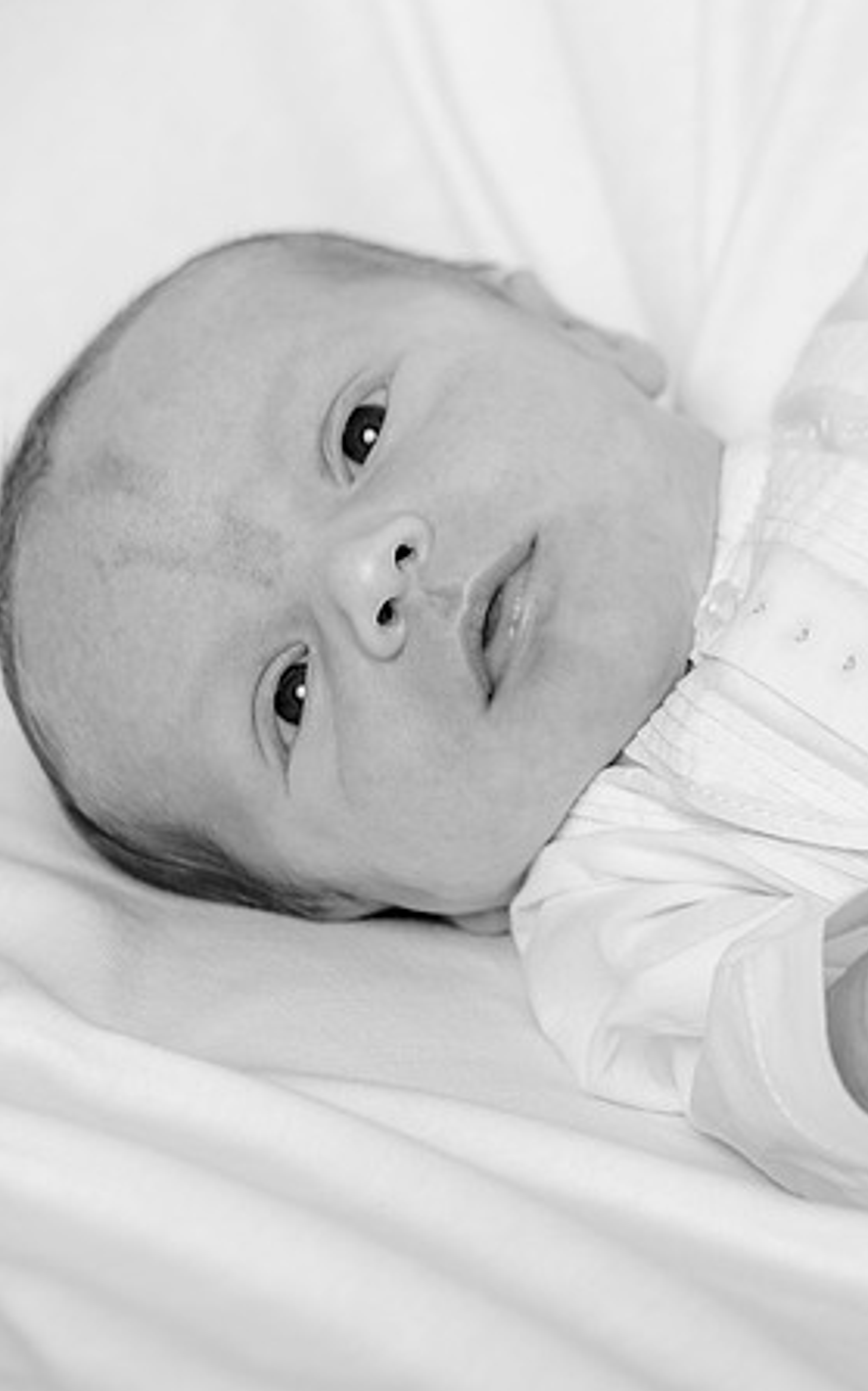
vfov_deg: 6.8
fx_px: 11745
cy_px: 693
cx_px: 763
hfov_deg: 4.2
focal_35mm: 310
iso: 200
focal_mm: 200
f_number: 6.3
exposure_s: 1/160
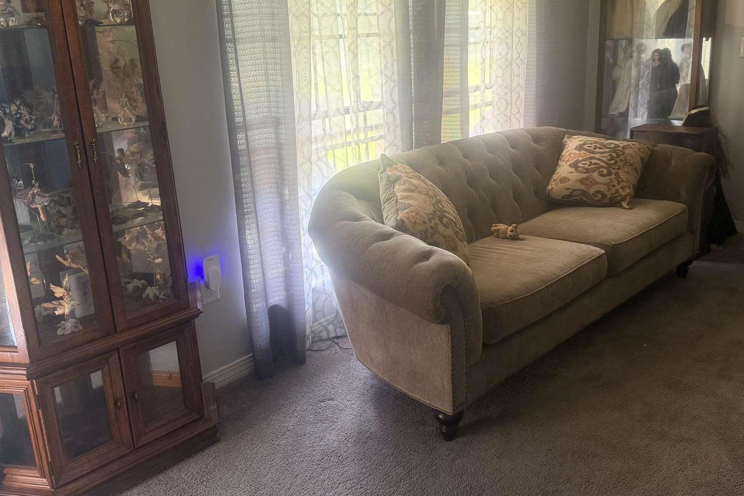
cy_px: 206
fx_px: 682
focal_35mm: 33
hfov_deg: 57.1
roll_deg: +2.2
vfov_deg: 39.9
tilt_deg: -16.1
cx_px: 409
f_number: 1.78
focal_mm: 6.76
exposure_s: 1/60
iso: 250
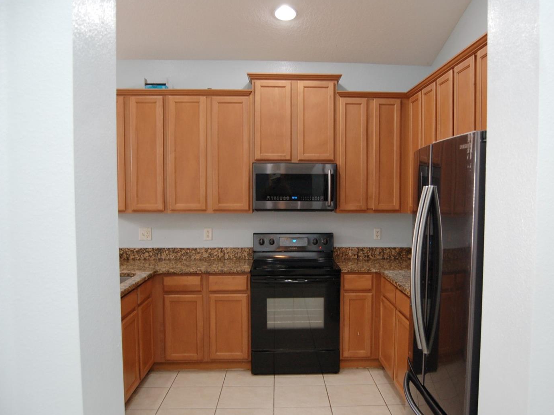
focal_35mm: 30
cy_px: 209
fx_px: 480
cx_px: 318
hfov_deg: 59.7
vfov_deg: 46.8
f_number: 3.5
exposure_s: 1/40
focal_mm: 18
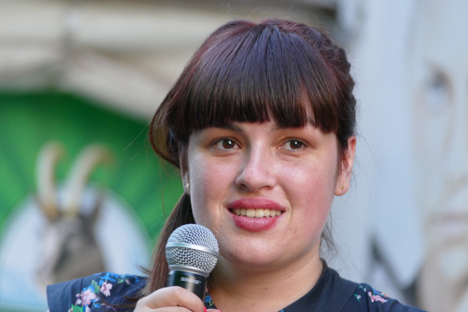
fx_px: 5161
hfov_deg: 5.2
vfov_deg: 3.5
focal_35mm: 397
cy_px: 156
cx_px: 234
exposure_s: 1/60
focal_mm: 144.72
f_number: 4
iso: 1600
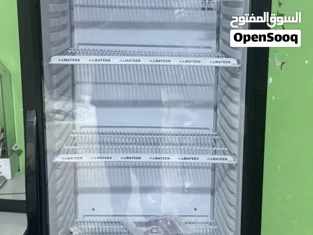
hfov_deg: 71.6
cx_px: 156
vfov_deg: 56.8
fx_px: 217
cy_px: 118
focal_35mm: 24
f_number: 1.78
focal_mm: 6.76
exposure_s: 1/50
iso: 500
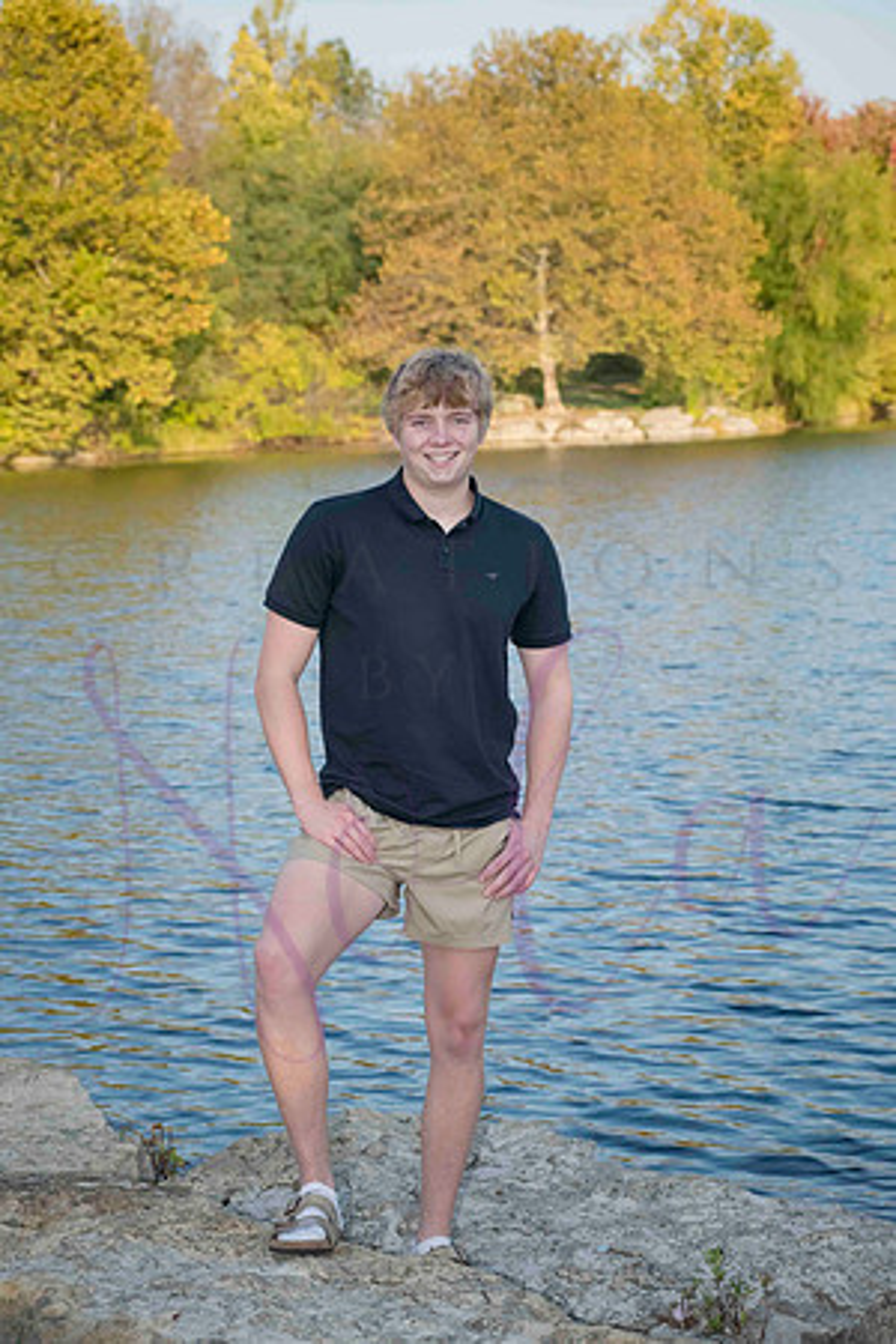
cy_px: 672
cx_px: 448
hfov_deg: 15.9
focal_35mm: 86
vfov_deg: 23.6
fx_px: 3210
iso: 800
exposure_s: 1/640
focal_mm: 86
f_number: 7.1
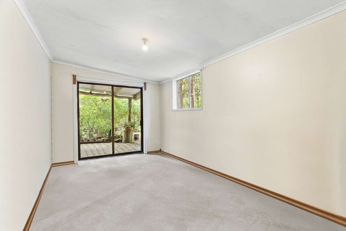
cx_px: 173
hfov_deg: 96.7
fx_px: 154
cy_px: 116
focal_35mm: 16
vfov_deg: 73.8
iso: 320
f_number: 9
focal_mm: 16
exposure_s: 2
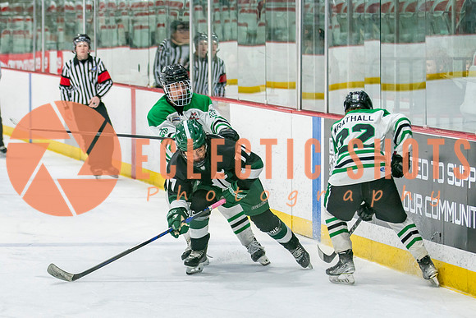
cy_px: 182
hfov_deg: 10.4
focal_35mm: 197
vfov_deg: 7.0
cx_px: 227
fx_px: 2604
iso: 800
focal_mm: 95
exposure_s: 1/640
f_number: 3.2
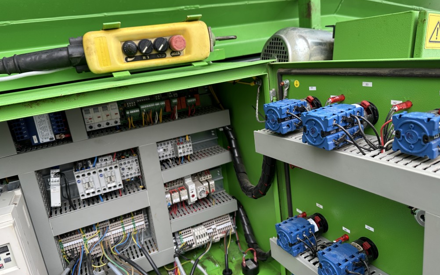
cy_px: 130
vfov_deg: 47.6
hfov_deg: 70.4
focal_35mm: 26
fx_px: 312
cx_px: 218
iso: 64
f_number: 1.78
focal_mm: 6.86
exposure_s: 1/129
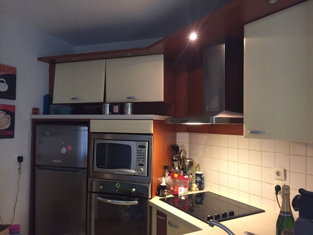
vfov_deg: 48.2
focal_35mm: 29
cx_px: 156
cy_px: 118
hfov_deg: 61.7
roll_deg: -0.7
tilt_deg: +0.3
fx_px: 262
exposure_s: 1/25
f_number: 2.2
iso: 250
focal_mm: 4.15
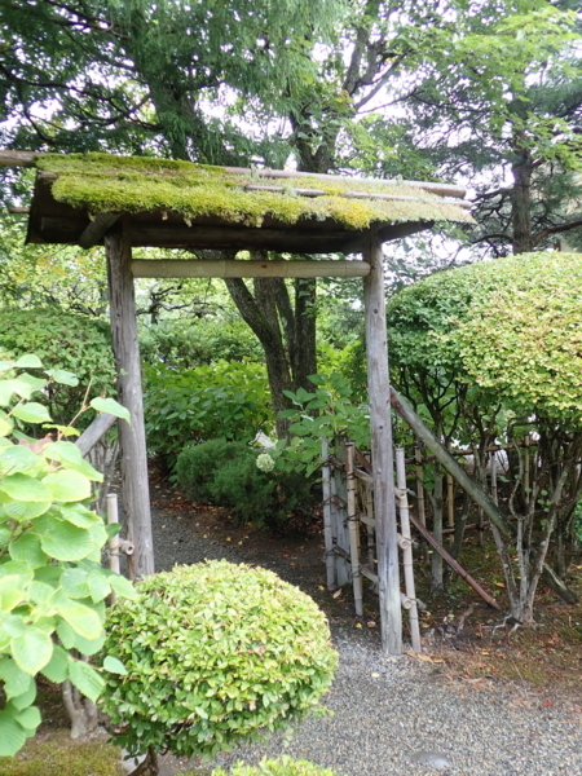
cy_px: 388
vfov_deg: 60.0
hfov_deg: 46.8
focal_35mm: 30
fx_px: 673
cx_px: 291
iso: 100
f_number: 2.3
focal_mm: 5.5
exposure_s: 1/80
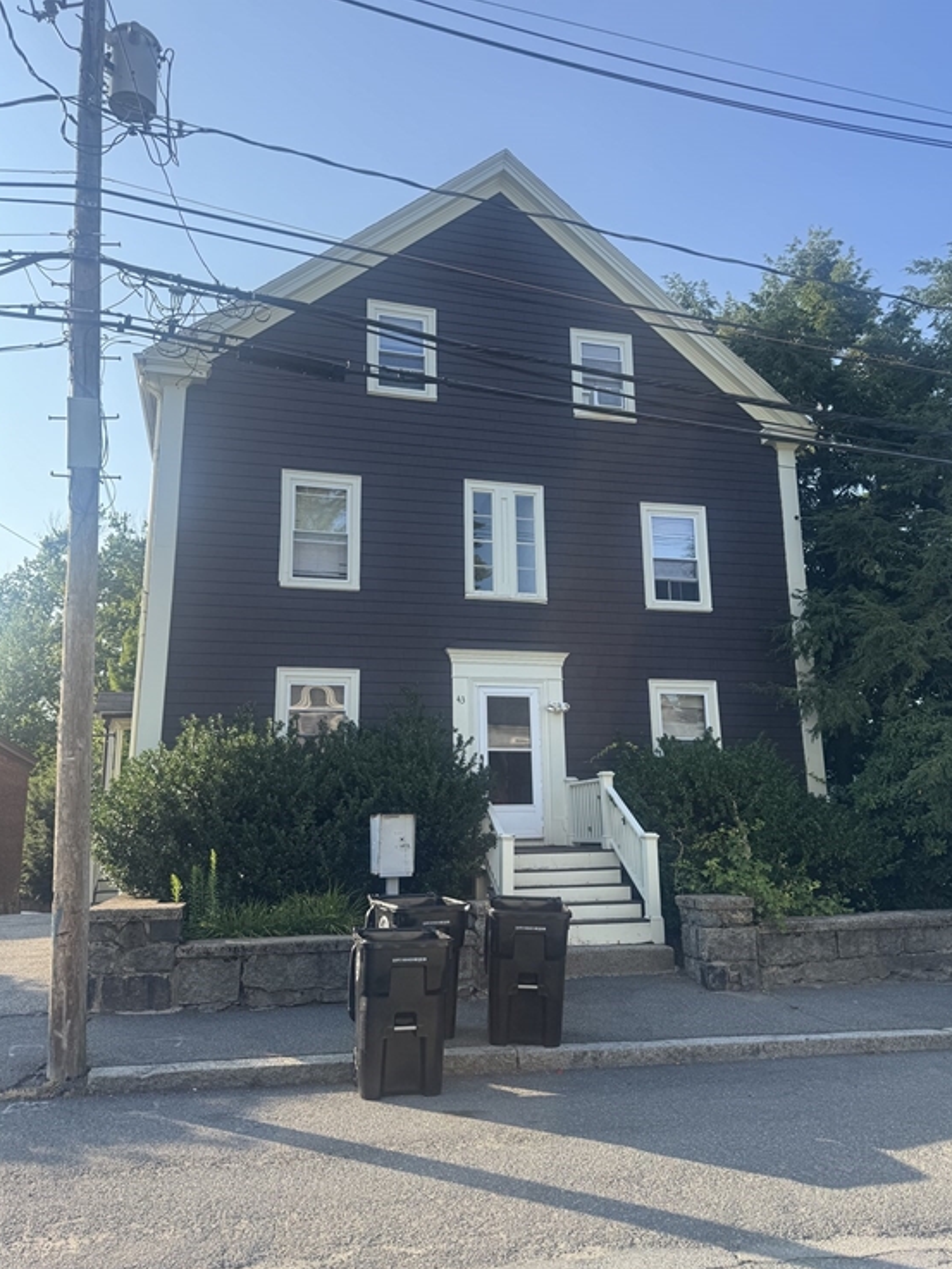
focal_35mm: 25
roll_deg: +0.6
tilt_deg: +12.9
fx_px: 916
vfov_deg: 69.4
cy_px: 620
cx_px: 487
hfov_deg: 54.9
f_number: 1.78
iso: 80
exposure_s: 1/1366
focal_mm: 6.76
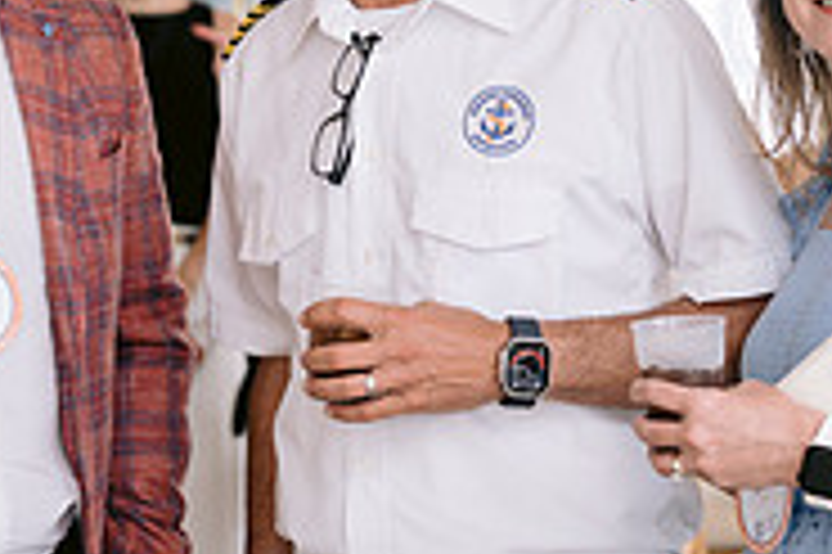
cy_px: 236
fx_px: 3625
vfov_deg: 8.7
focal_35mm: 157
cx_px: 481
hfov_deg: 13.1
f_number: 2.5
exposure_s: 1/200
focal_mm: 50
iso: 160
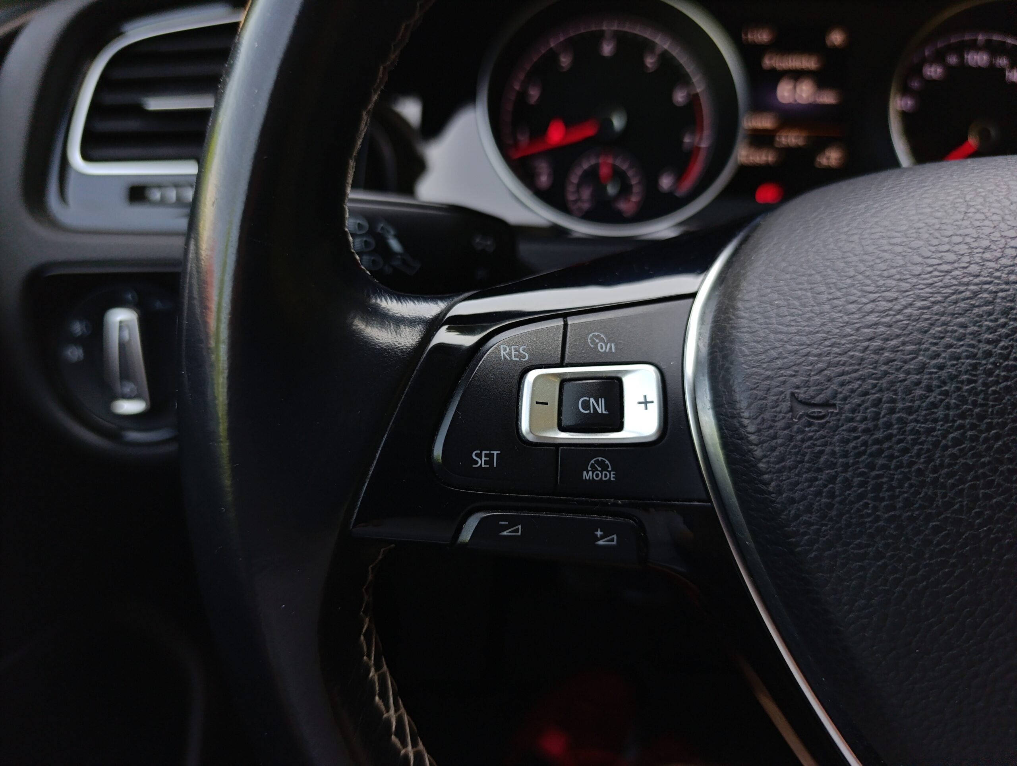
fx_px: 677
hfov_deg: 73.8
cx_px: 508
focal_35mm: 23
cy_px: 383
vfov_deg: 59.0
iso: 125
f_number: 1.6
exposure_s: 1/100
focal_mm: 6.14
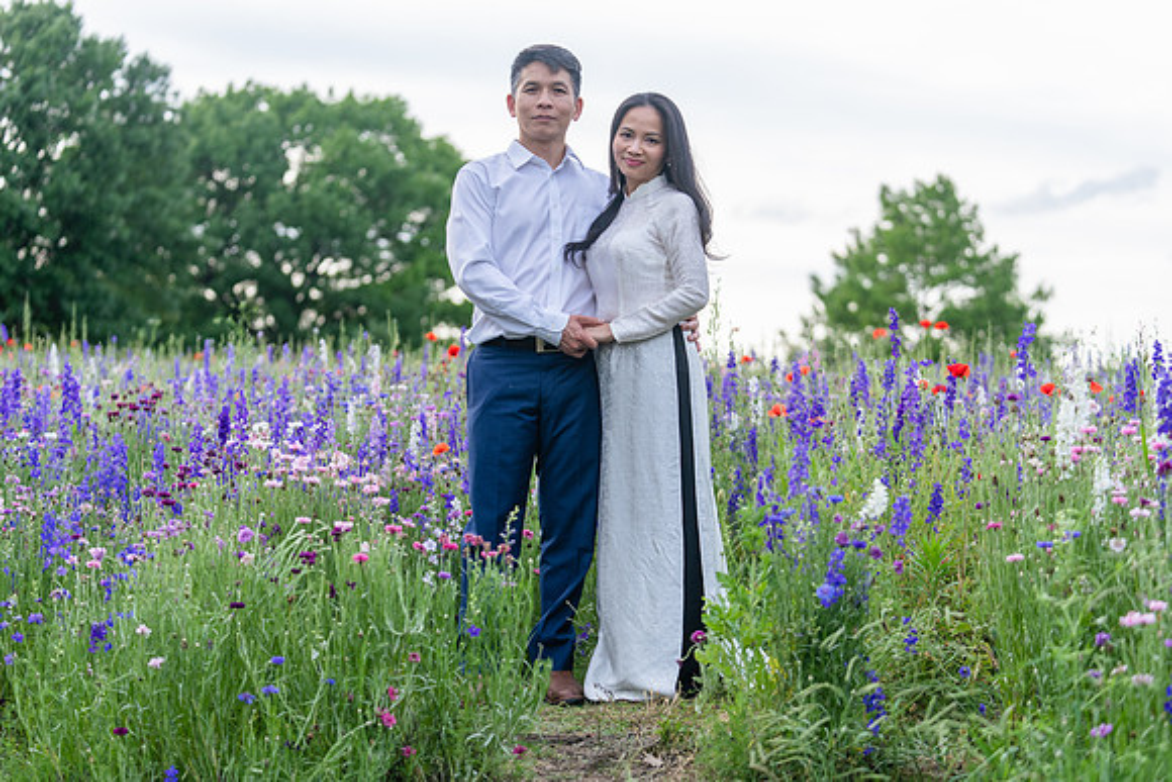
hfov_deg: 28.8
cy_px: 391
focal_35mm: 70
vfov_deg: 19.5
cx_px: 586
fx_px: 2279
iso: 200
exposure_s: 1/400
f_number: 2.8
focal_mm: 70
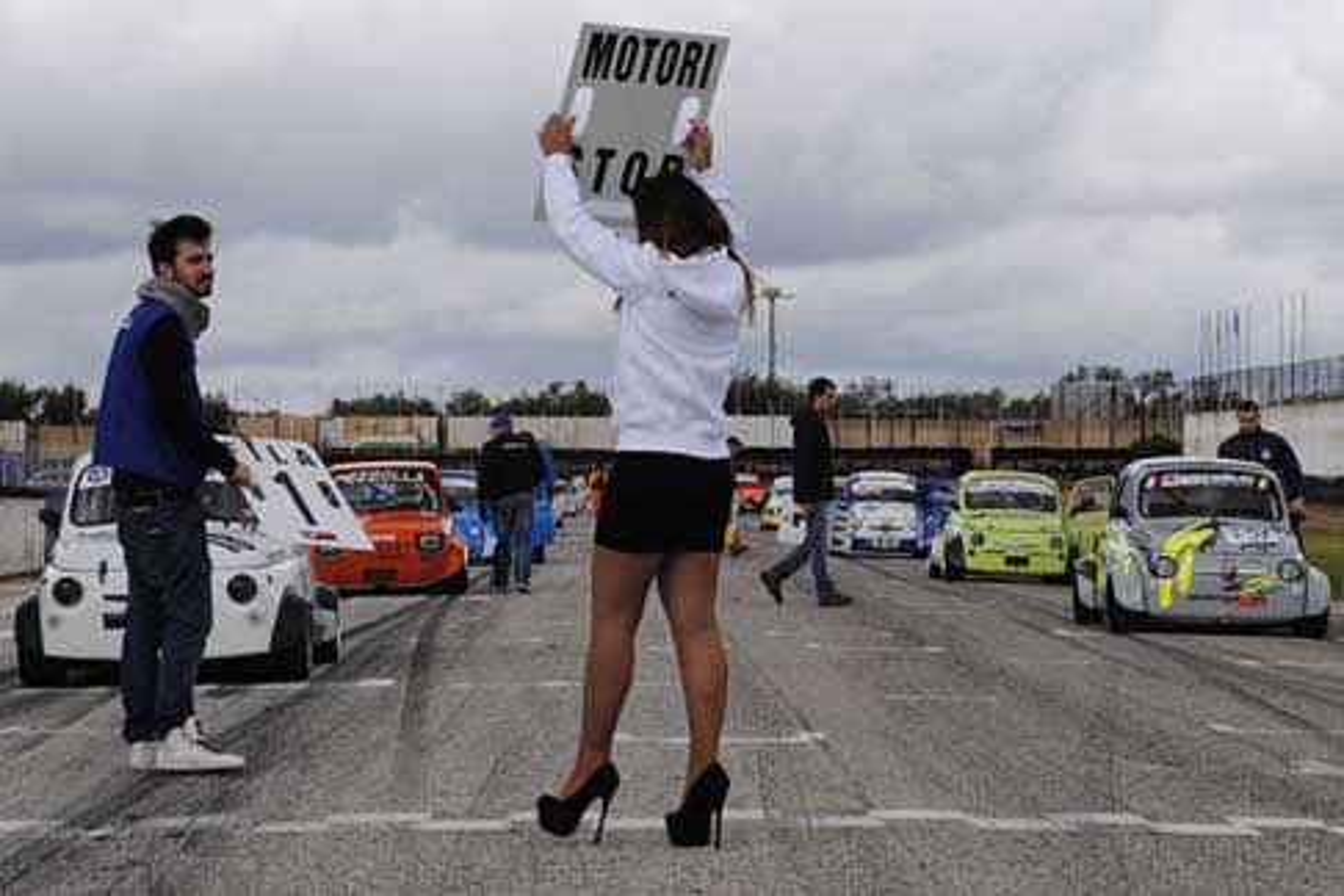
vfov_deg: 18.9
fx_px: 2688
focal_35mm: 72
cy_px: 448
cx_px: 672
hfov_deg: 28.1
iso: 100
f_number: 7.1
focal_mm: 48
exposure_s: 1/200
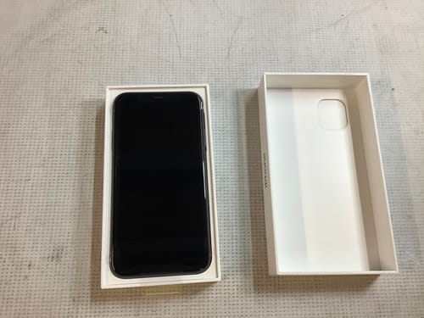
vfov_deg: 45.4
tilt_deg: -72.9
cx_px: 212
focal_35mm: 31
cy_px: 159
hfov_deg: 58.4
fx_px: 380
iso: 100
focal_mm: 3.3
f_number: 2.4
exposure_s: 1/50
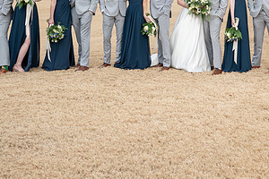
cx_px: 183
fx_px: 486
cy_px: 5
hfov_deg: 30.7
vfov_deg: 20.3
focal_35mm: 65
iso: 320
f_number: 5.6
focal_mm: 32
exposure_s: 1/250
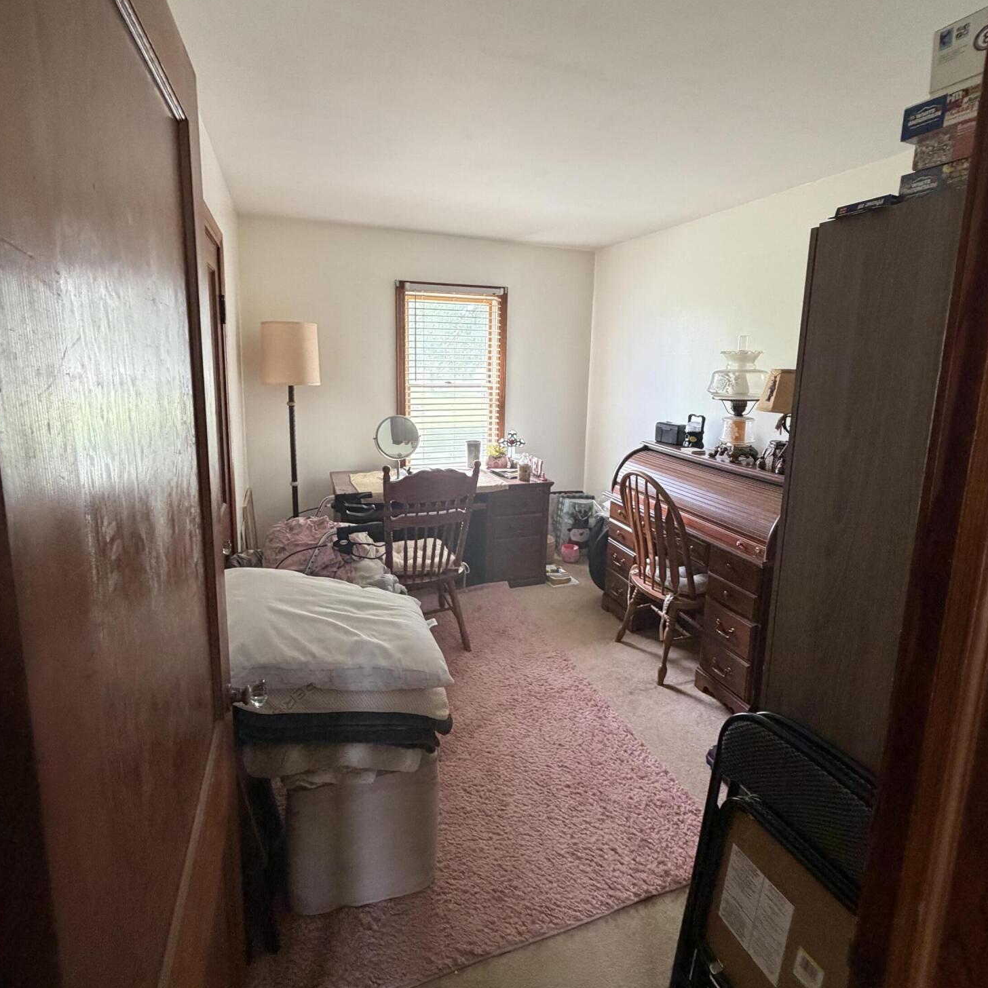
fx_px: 549
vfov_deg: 83.7
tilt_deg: -6.7
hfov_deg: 84.0
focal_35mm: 17
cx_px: 491
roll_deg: -1.2
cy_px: 441
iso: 320
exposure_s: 1/60
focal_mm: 2.22
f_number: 2.2
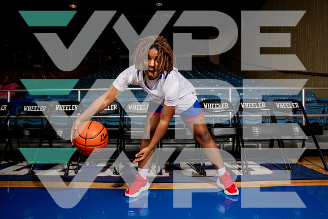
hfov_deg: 73.7
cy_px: 110
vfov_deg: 53.2
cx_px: 164
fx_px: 219
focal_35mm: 24
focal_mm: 24
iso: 250
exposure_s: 1/125
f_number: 7.1
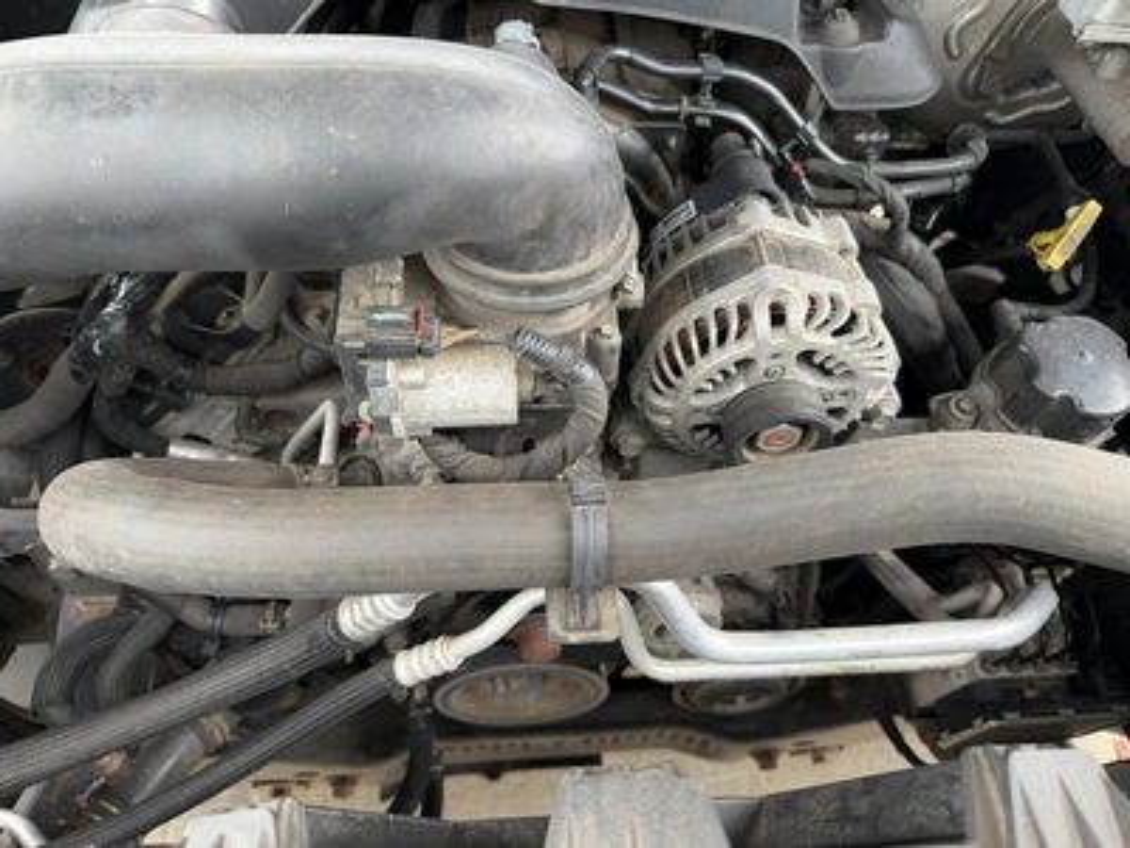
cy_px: 424
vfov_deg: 56.8
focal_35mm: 24
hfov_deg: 71.6
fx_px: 783
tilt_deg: -59.2
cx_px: 565
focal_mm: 6.76
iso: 200
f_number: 1.78
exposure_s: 1/101
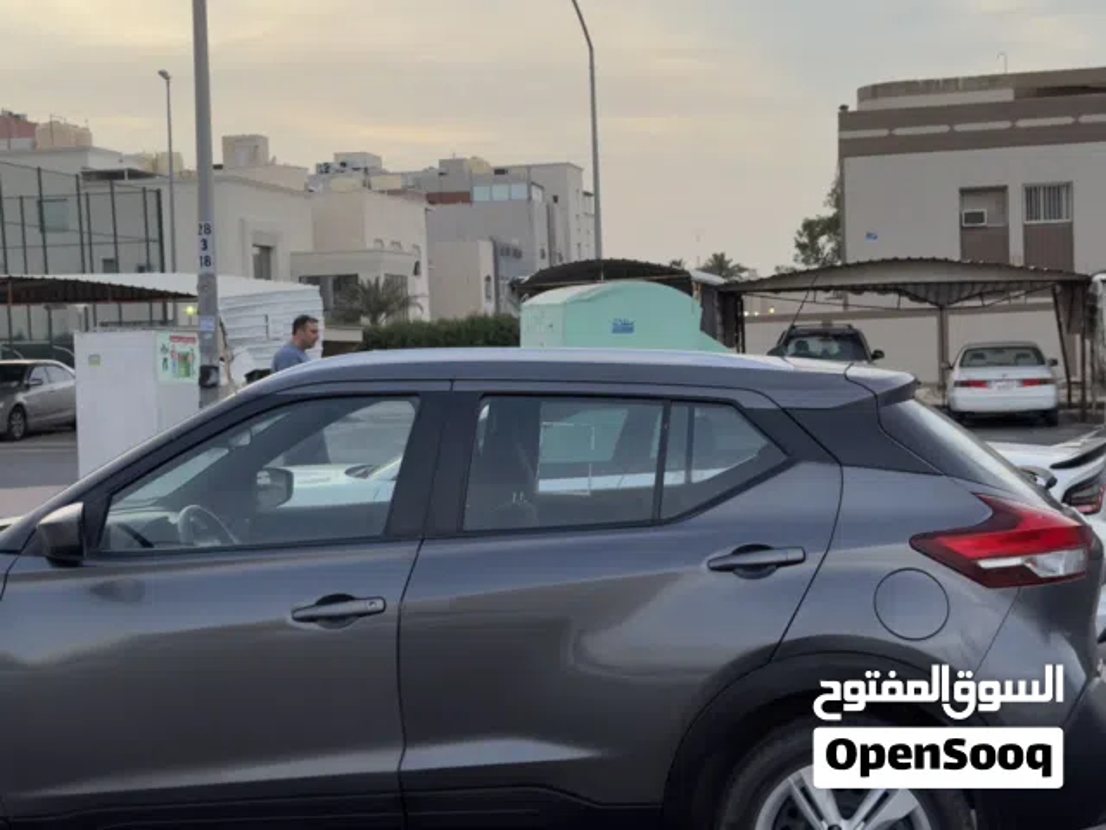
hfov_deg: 52.6
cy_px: 415
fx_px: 1118
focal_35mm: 35
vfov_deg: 40.7
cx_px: 553
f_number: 1.78
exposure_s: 1/596
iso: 100
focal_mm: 6.76
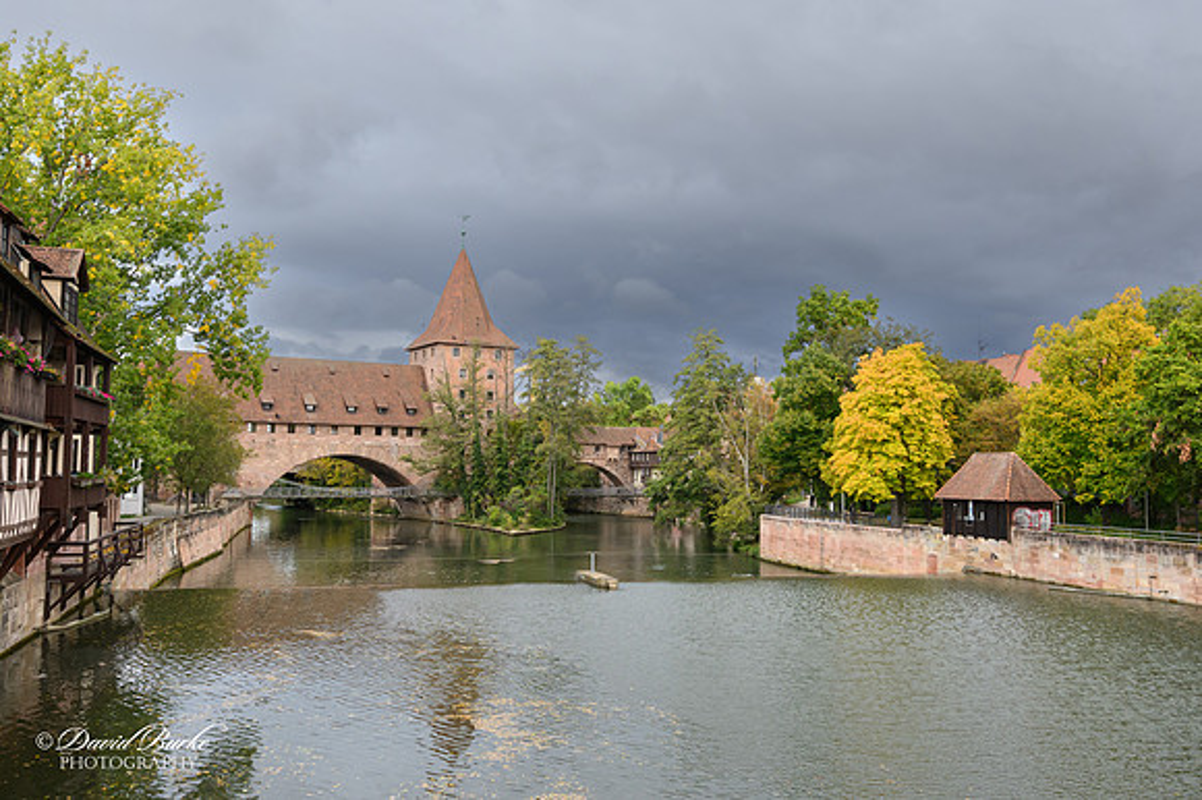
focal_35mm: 30
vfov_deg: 43.6
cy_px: 400
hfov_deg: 62.0
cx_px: 601
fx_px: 1001
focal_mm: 20.5
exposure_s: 1/250
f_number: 8
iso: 720
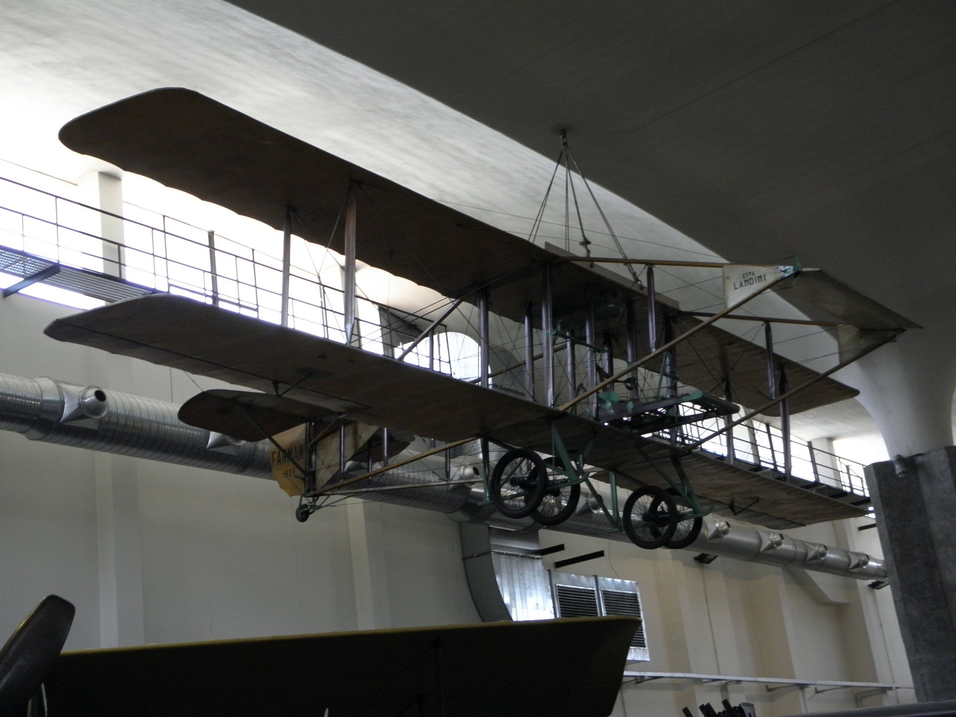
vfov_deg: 29.1
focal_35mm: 50
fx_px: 1381
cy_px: 358
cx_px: 478
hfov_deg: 38.2
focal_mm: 9.1
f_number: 4
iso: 200
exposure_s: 1/10
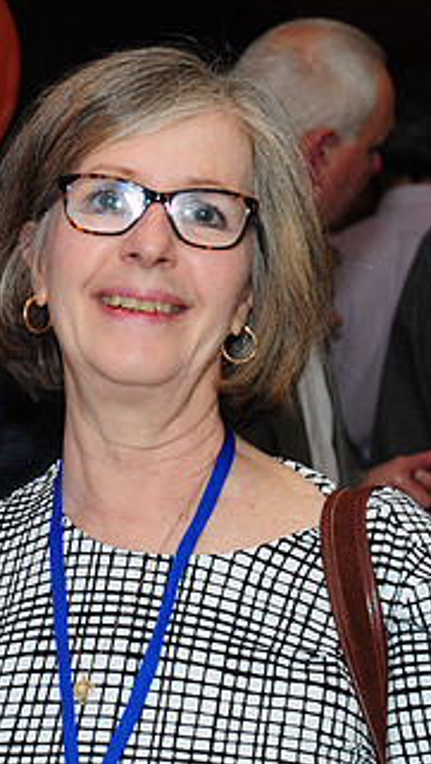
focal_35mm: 136
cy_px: 422
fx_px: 2758
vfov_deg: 15.8
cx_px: -83
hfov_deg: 8.8
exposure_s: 1/60
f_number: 5
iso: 500
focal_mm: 48
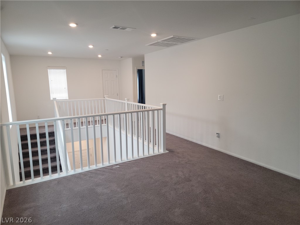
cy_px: 112
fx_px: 208
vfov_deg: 56.8
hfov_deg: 71.6
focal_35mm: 24
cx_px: 150
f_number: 1.8
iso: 125
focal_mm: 6.7
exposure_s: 1/60
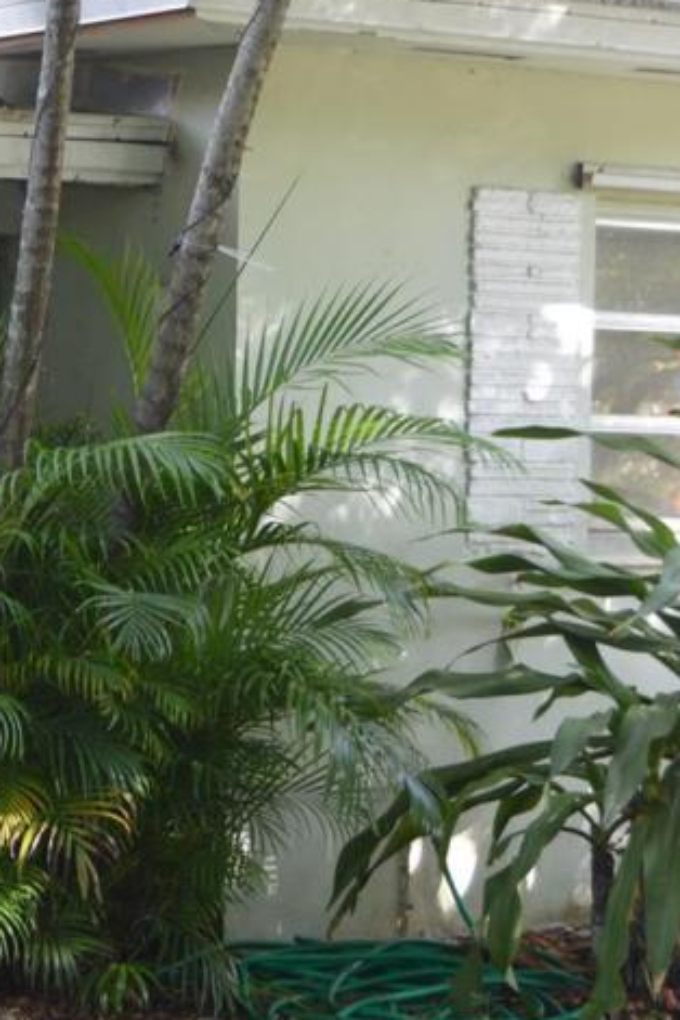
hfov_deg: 10.3
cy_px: 643
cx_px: -172
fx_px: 3711
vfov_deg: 15.6
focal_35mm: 131
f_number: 4.8
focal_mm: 38
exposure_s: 1/80
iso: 400
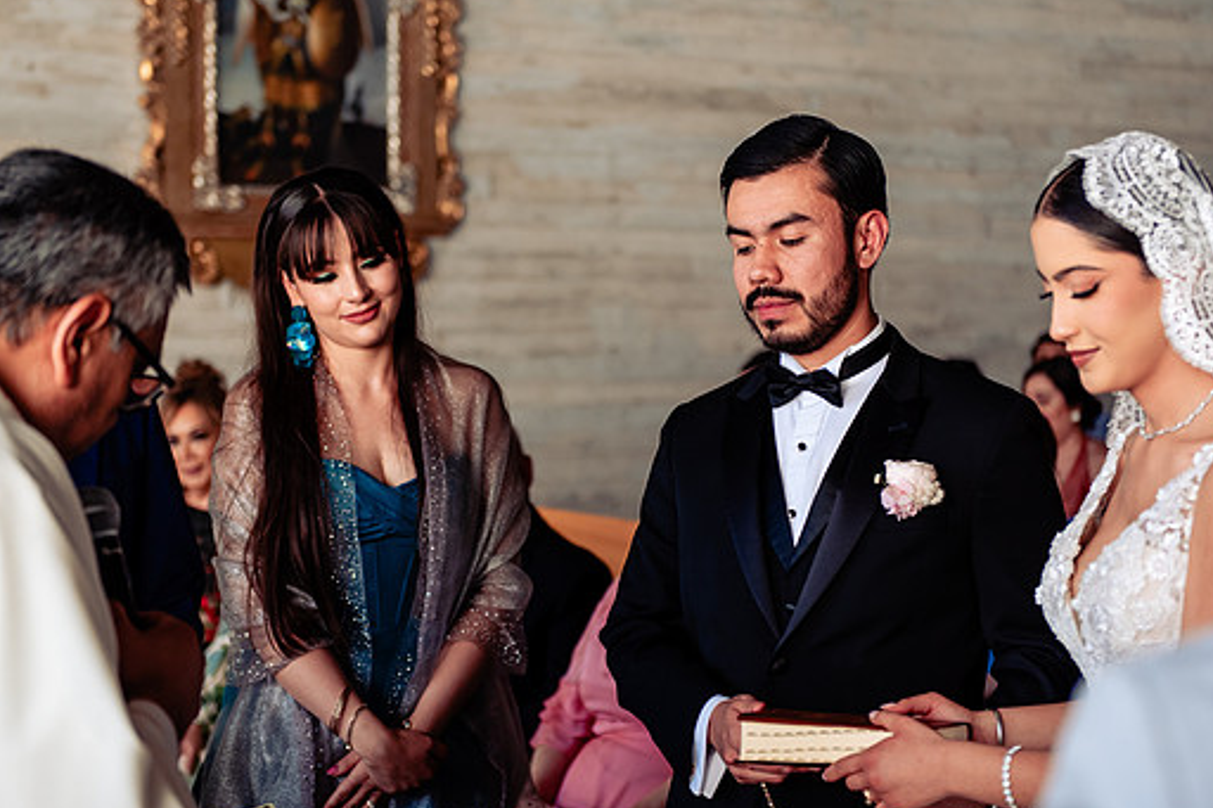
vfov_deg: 18.7
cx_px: 609
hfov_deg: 27.7
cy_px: 406
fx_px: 2459
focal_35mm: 73
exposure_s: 1/400
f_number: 3.2
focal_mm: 62
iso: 500
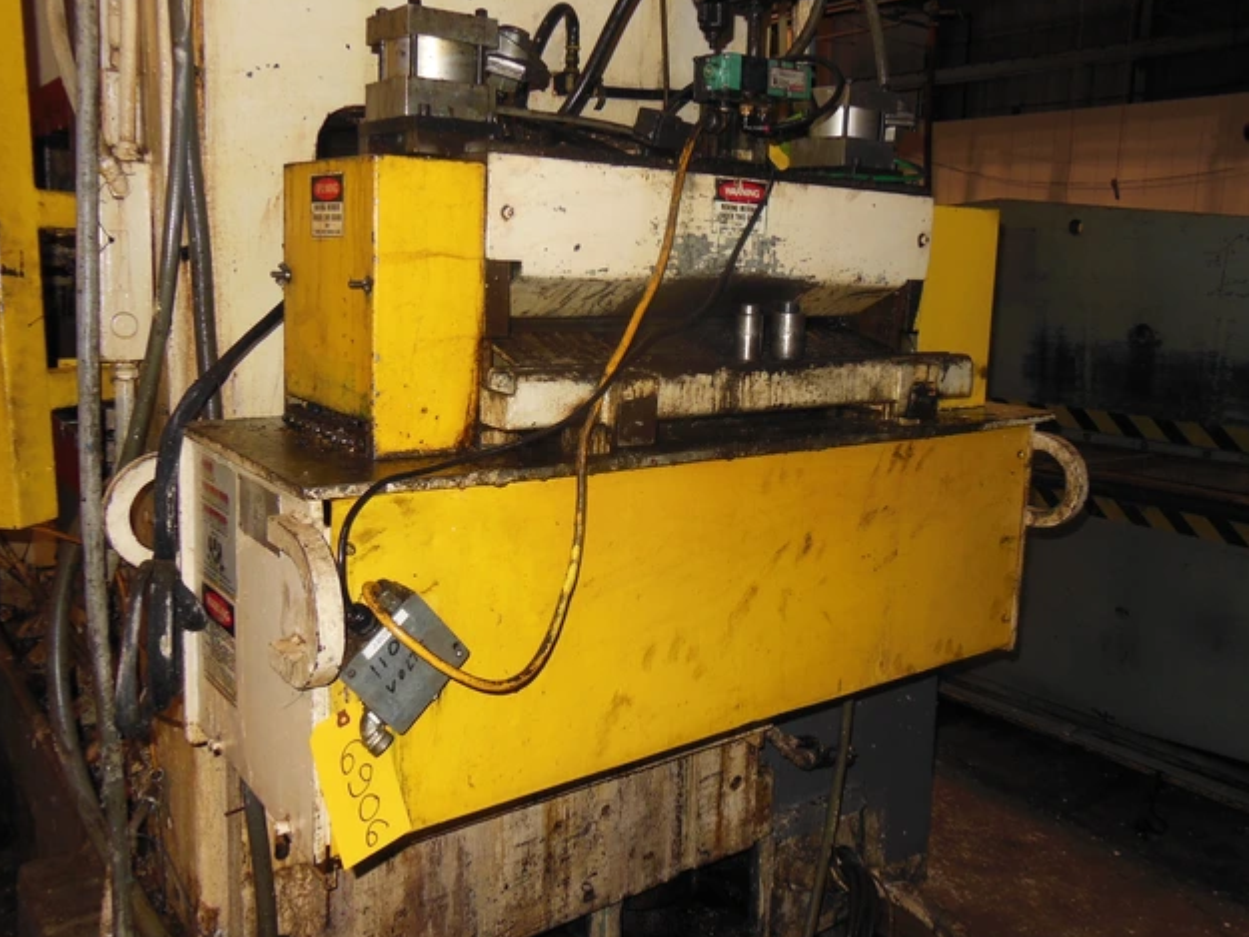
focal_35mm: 30
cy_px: 423
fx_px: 1083
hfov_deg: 60.0
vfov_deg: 46.7
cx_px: 618
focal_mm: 4.5
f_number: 3.5
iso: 200
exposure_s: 1/25
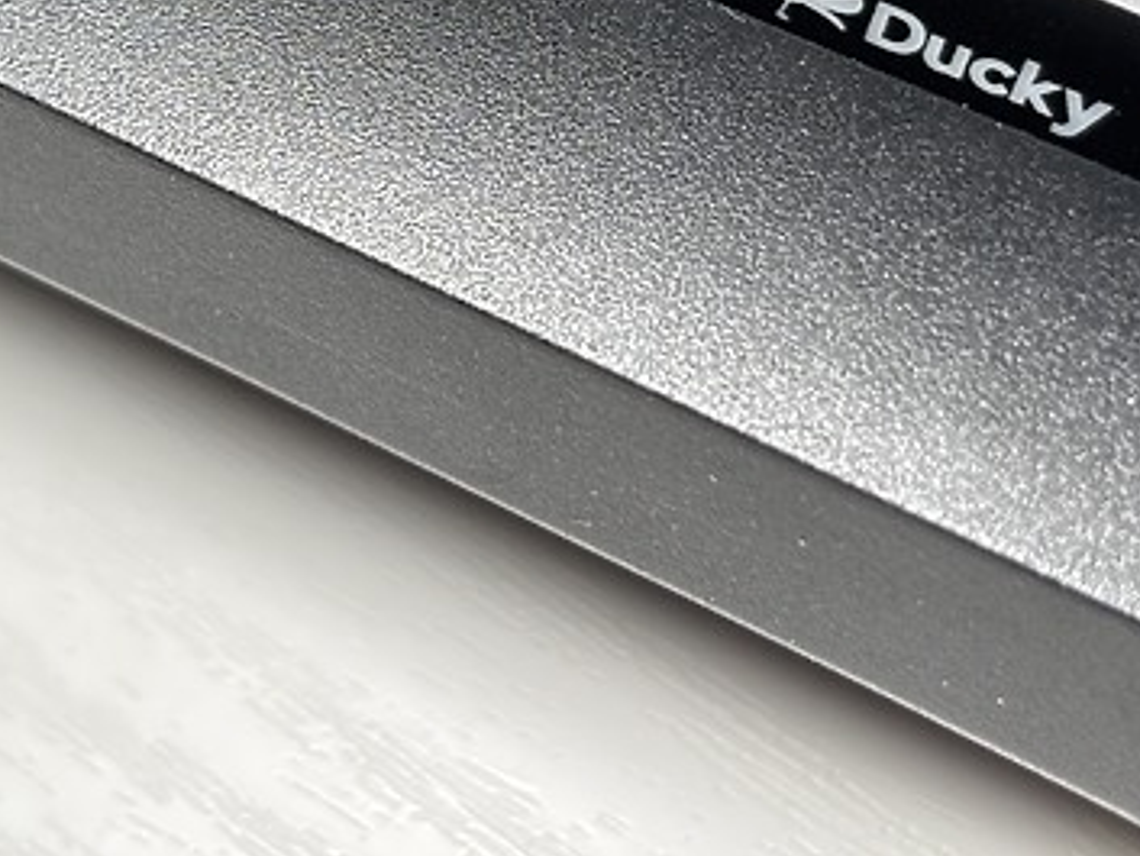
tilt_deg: -58.1
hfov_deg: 17.1
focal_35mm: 115
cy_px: -73
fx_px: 3789
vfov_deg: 12.7
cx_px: 394
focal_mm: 5.96
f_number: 1.6
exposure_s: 1/60
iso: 25
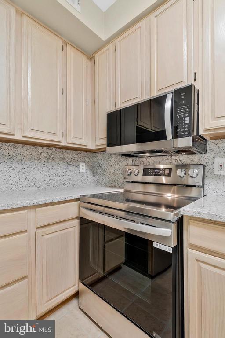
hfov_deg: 73.7
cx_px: 112
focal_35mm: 16
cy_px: 169
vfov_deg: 96.7
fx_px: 150
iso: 1250
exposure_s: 1/8
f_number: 7.1
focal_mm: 16
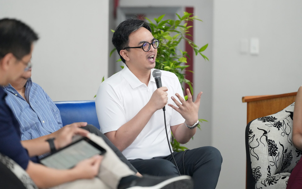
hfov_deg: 11.1
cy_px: 90
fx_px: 1556
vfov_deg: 6.9
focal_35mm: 189
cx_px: 151
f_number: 2.8
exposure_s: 1/200
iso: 4000
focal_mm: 185
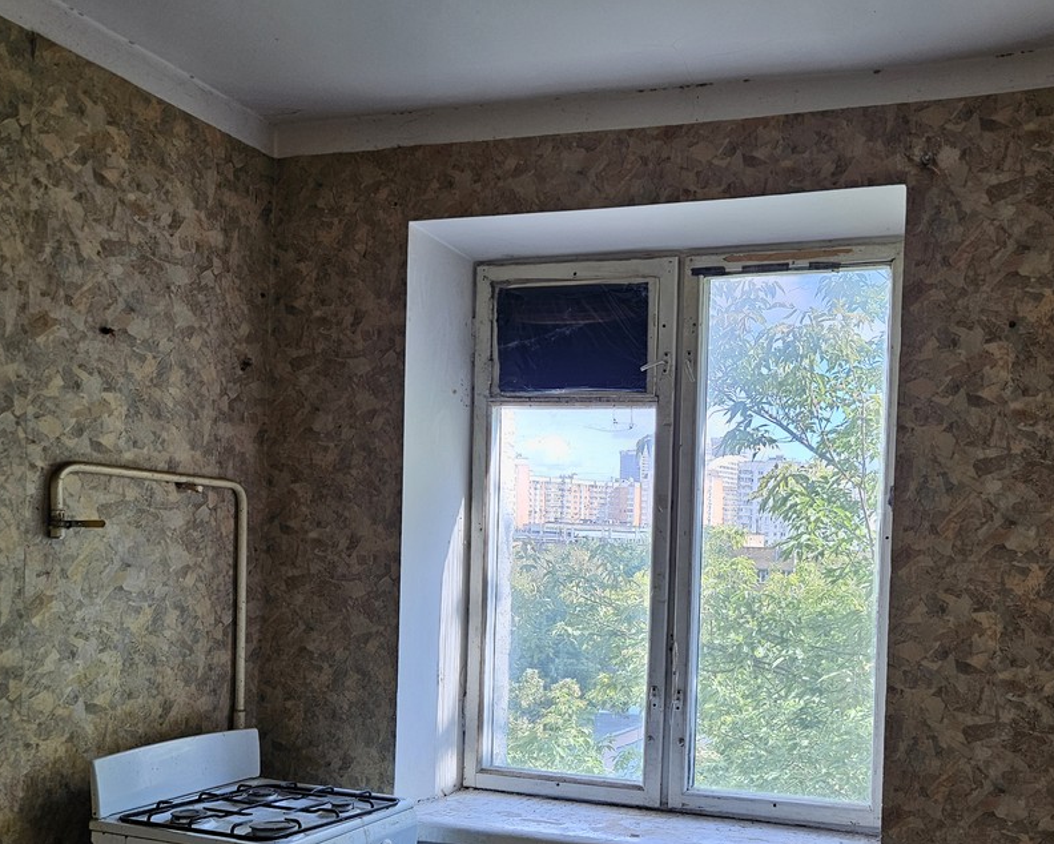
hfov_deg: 51.7
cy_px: 596
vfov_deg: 42.5
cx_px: 716
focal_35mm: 34
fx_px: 1061
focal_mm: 5.4
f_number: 1.8
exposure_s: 1/100
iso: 40
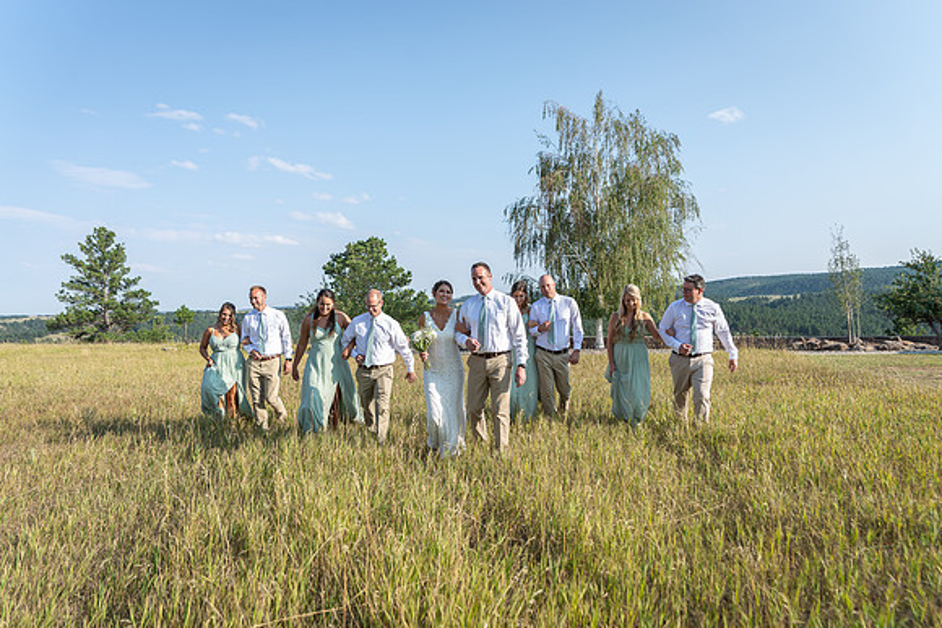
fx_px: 628
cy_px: 314
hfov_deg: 73.7
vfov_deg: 53.2
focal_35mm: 24
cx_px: 471
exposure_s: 1/500
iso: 80
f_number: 3.5
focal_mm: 24
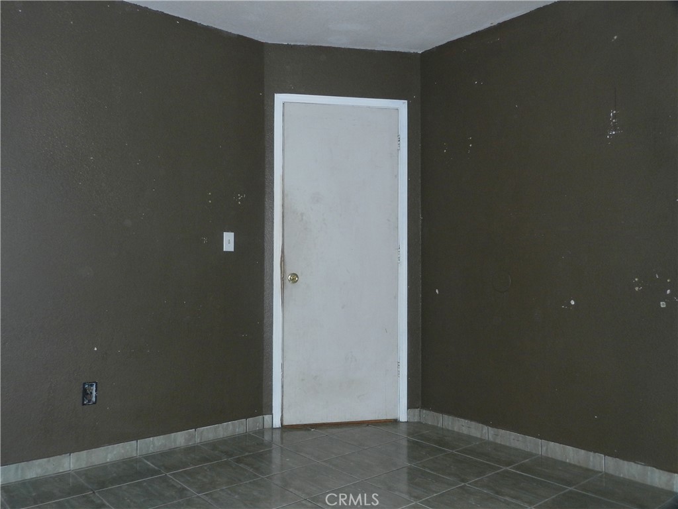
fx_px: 548
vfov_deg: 49.7
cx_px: 339
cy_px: 254
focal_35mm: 28
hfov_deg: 63.4
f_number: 3.6
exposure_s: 1/30
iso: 200
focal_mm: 5
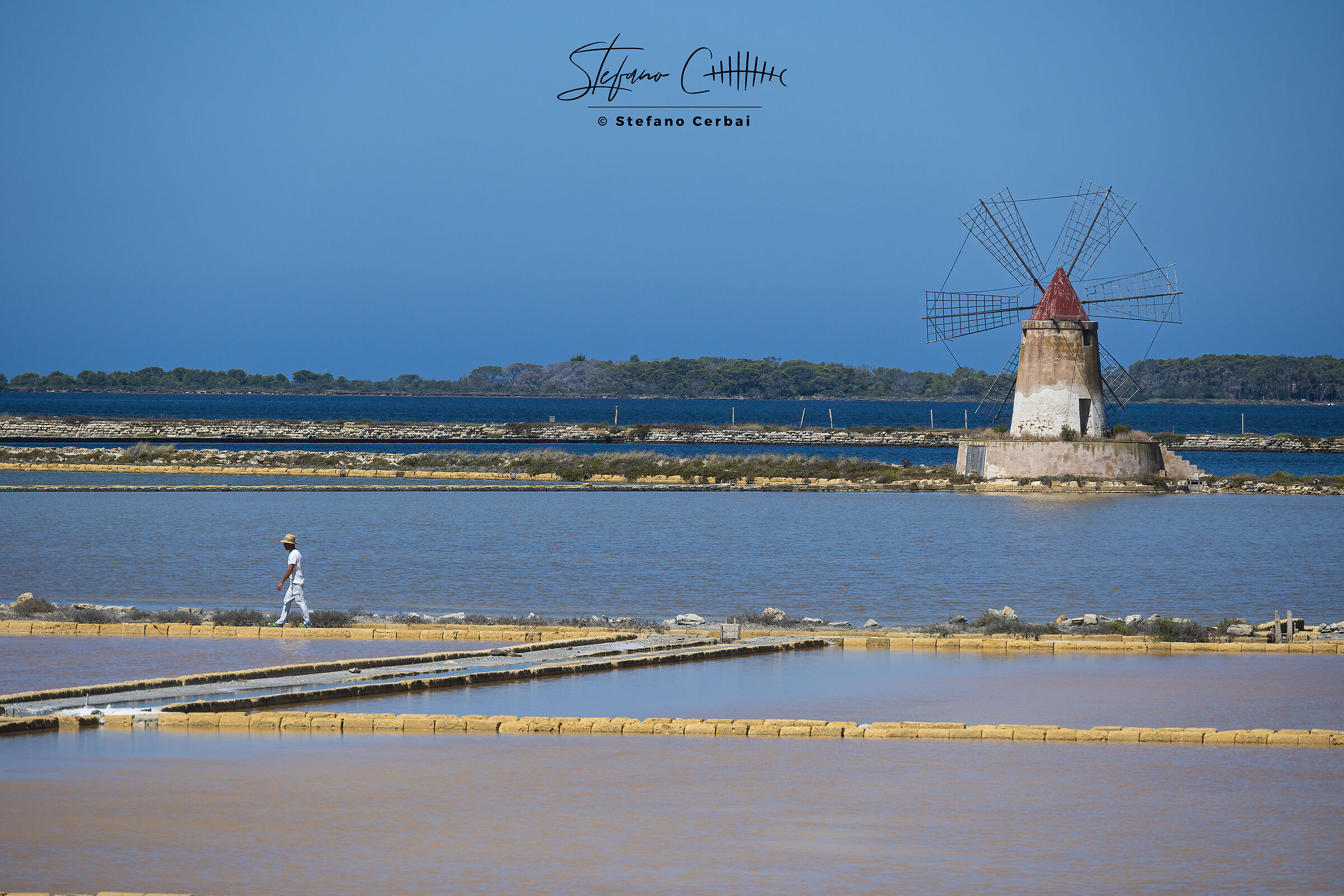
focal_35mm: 248
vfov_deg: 5.6
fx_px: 9239
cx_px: 672
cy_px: 448
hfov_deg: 8.3
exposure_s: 1/800
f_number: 7.1
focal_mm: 165
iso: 100
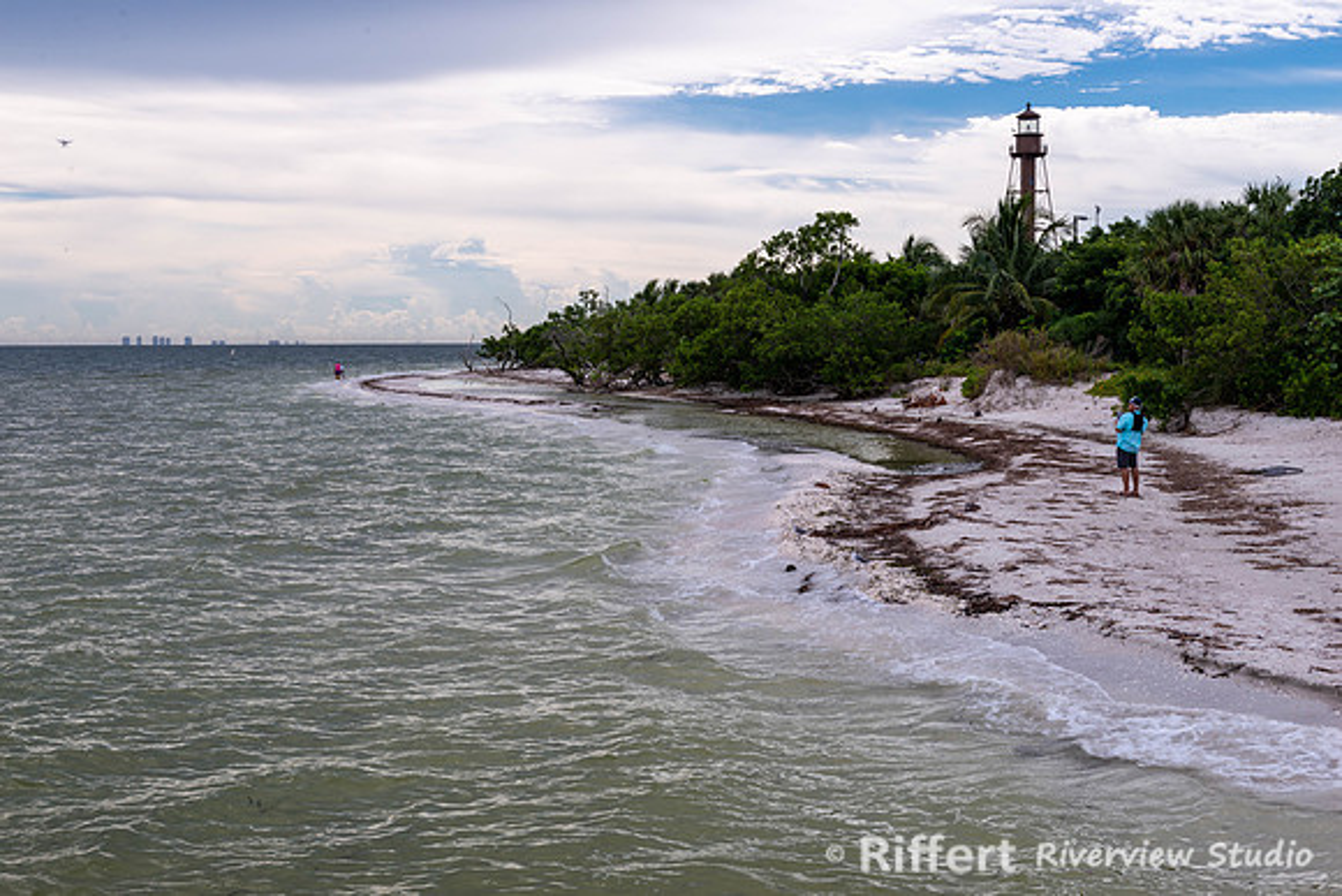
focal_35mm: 48
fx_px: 1801
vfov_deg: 27.9
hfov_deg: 40.9
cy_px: 448
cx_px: 671
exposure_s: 1/160
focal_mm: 48
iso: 100
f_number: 11
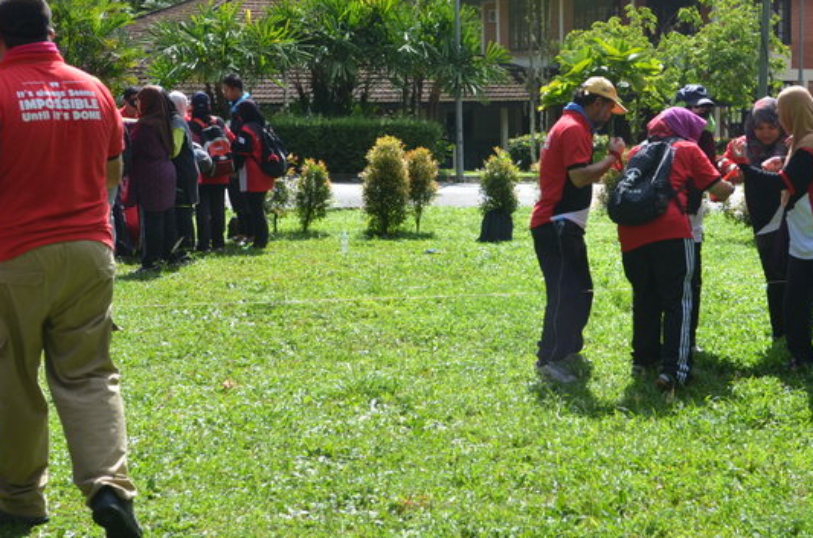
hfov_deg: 31.8
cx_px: 525
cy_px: 203
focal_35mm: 63
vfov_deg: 21.4
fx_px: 1420
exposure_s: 1/640
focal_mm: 28
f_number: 5
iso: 250
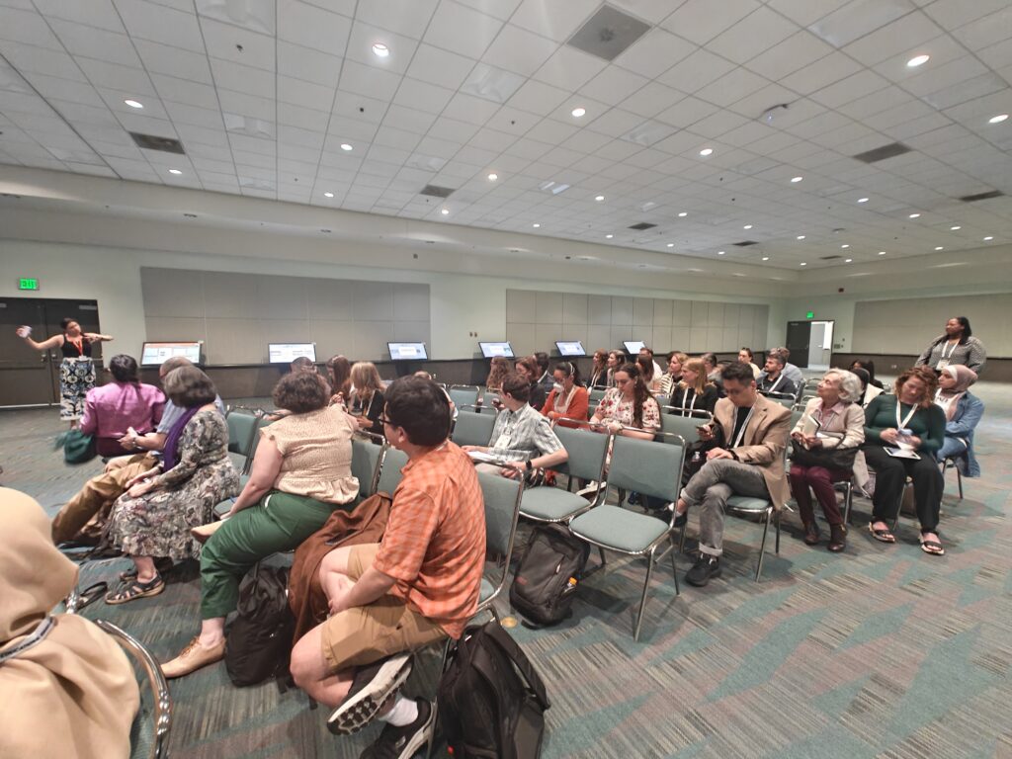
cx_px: 506
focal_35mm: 14
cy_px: 380
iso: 2000
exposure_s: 1/20
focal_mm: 2.62
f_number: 2.2
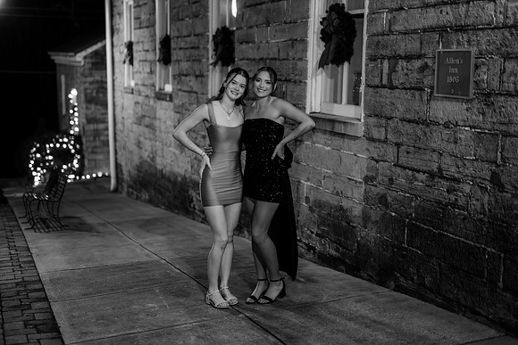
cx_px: 259
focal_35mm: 50
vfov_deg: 27.0
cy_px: 172
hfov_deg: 39.6
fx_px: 720
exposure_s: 1/200
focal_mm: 50
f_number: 1.4
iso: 2500
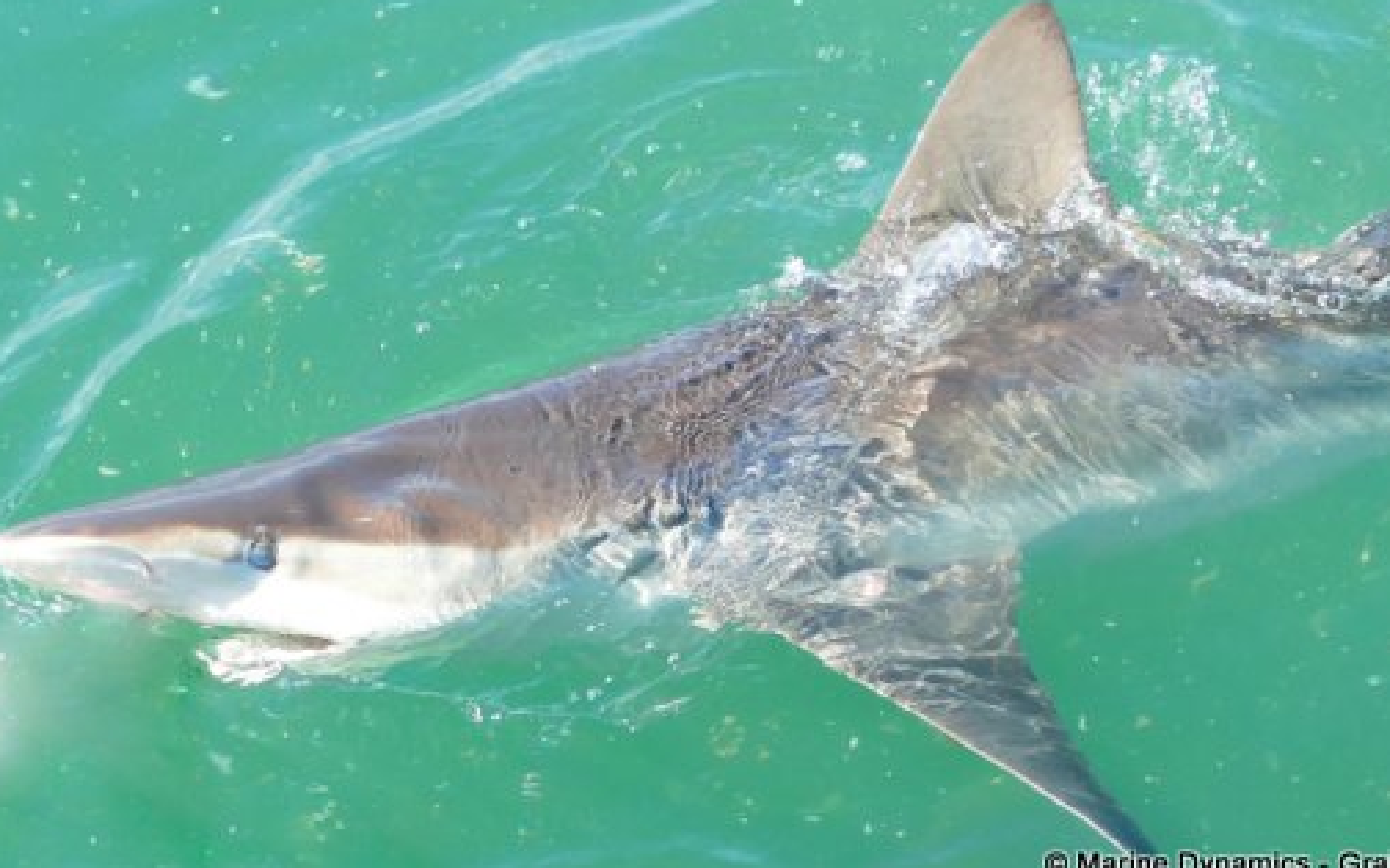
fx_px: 1515
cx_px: 803
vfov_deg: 31.9
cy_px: 366
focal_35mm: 40
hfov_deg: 49.1
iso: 125
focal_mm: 12.12
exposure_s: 1/800
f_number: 3
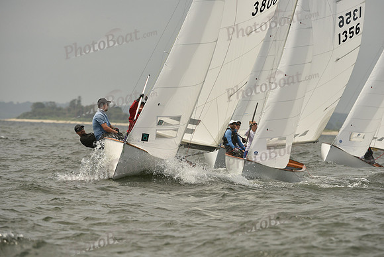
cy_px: 128
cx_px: 192
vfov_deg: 3.8
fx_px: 3841
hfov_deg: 5.7
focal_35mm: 360
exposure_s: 1/1600
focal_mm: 360
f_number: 8
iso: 320
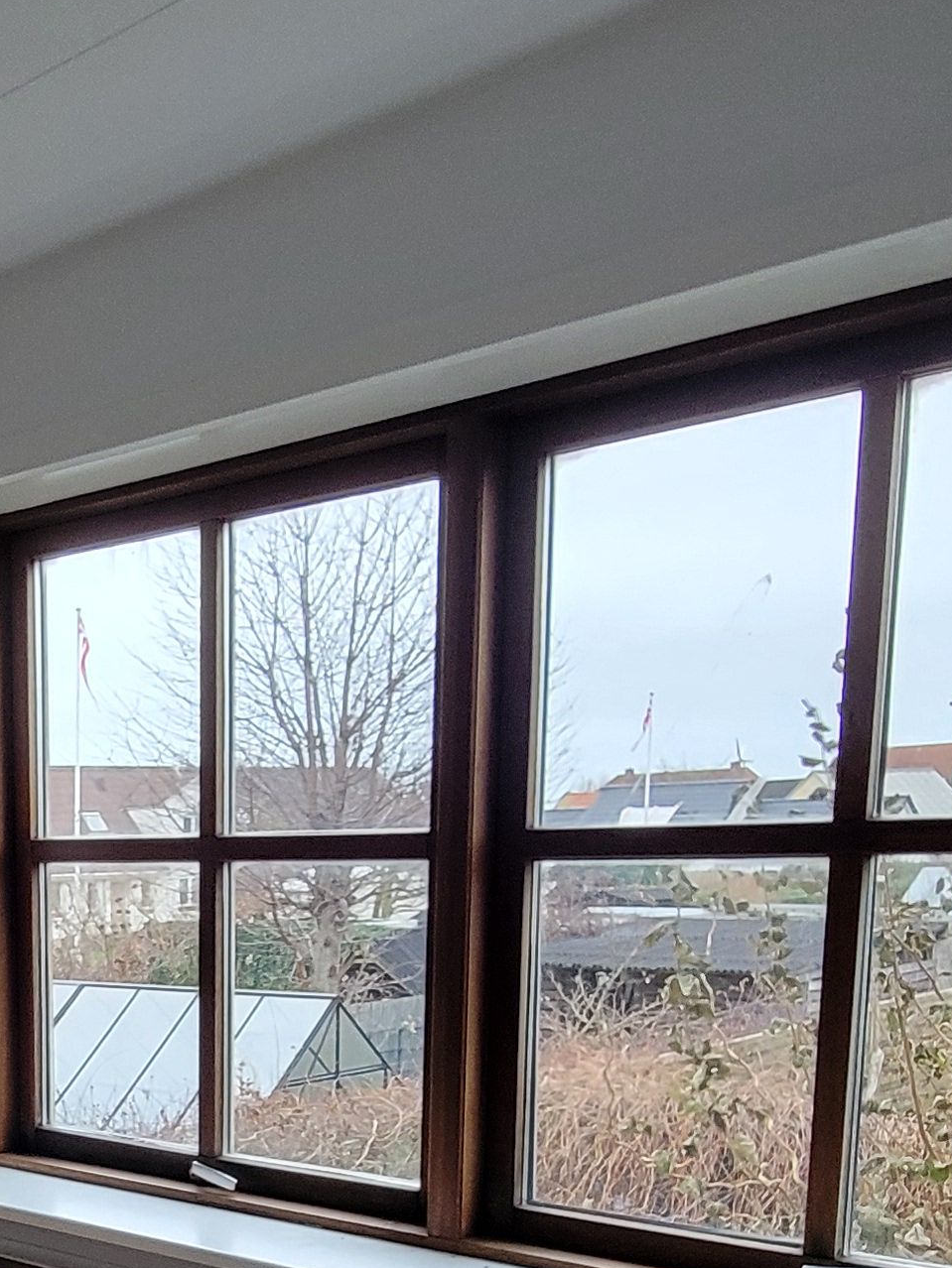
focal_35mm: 41
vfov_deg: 42.3
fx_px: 1503
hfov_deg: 31.9
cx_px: -42
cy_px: 1121
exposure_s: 1/50
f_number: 2.2
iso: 250
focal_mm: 2.2
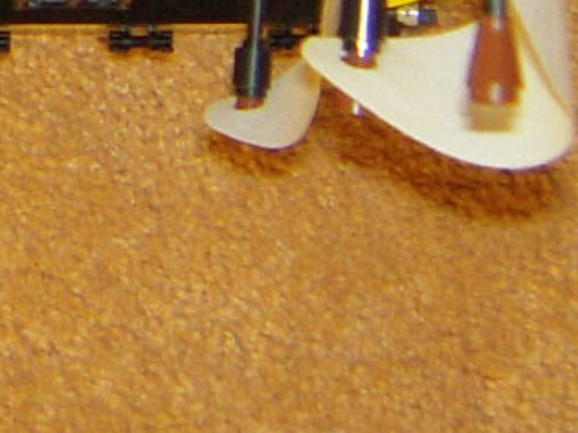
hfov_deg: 10.3
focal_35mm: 182
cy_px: -578
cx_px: -440
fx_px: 3038
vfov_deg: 7.6
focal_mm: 5
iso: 250
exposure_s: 1/15
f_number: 2.7
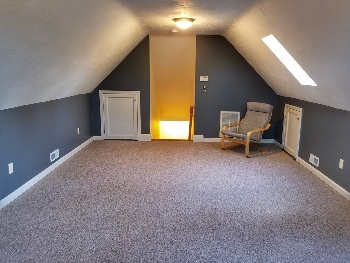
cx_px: 175
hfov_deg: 67.3
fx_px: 263
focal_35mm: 26
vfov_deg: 53.1
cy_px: 132
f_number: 1.7
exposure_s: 1/20
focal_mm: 4.25
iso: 250
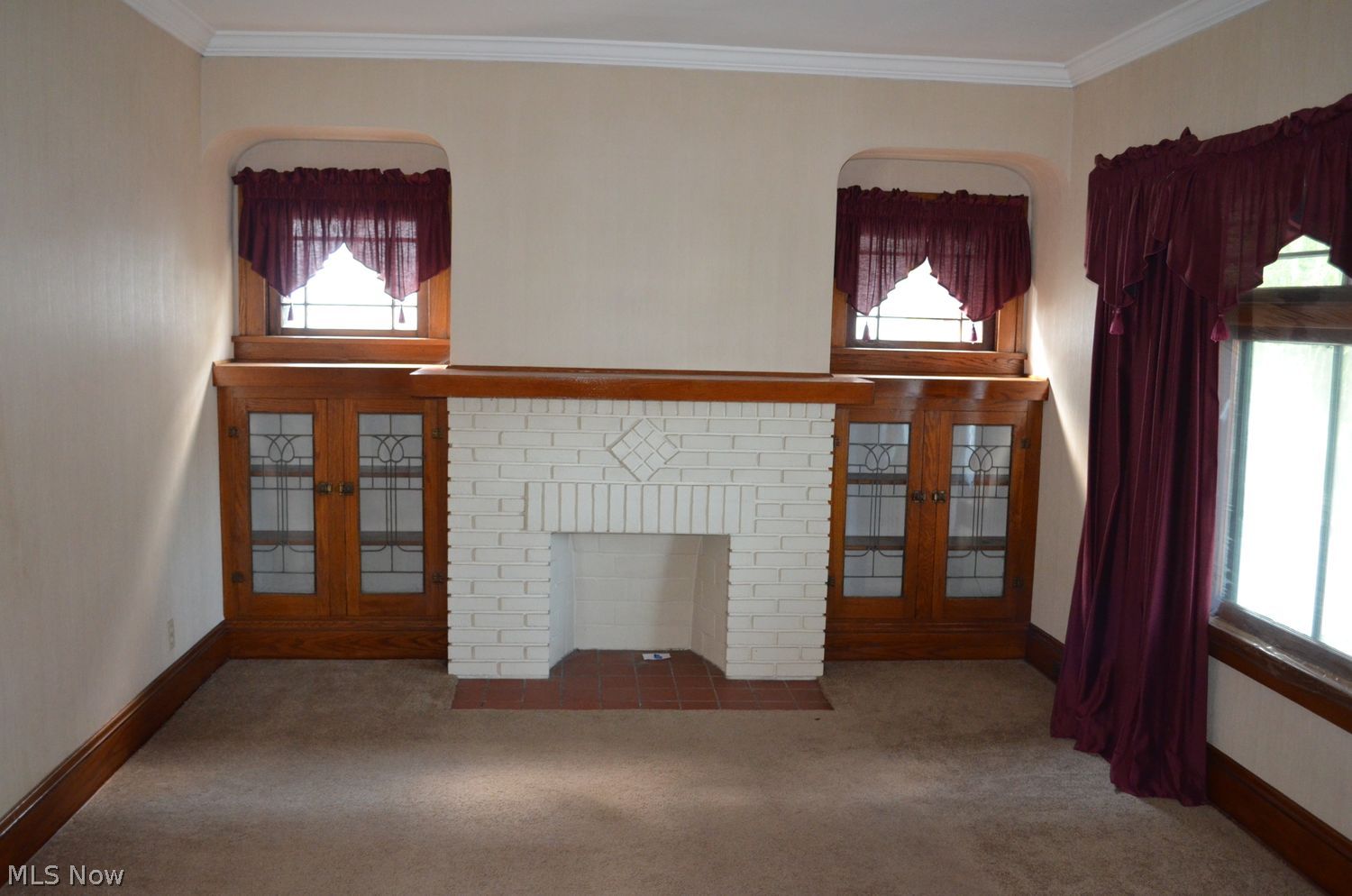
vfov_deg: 43.4
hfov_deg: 62.0
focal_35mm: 30
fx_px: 1125
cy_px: 448
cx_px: 676
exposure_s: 1/60
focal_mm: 20
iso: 2200
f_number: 3.8
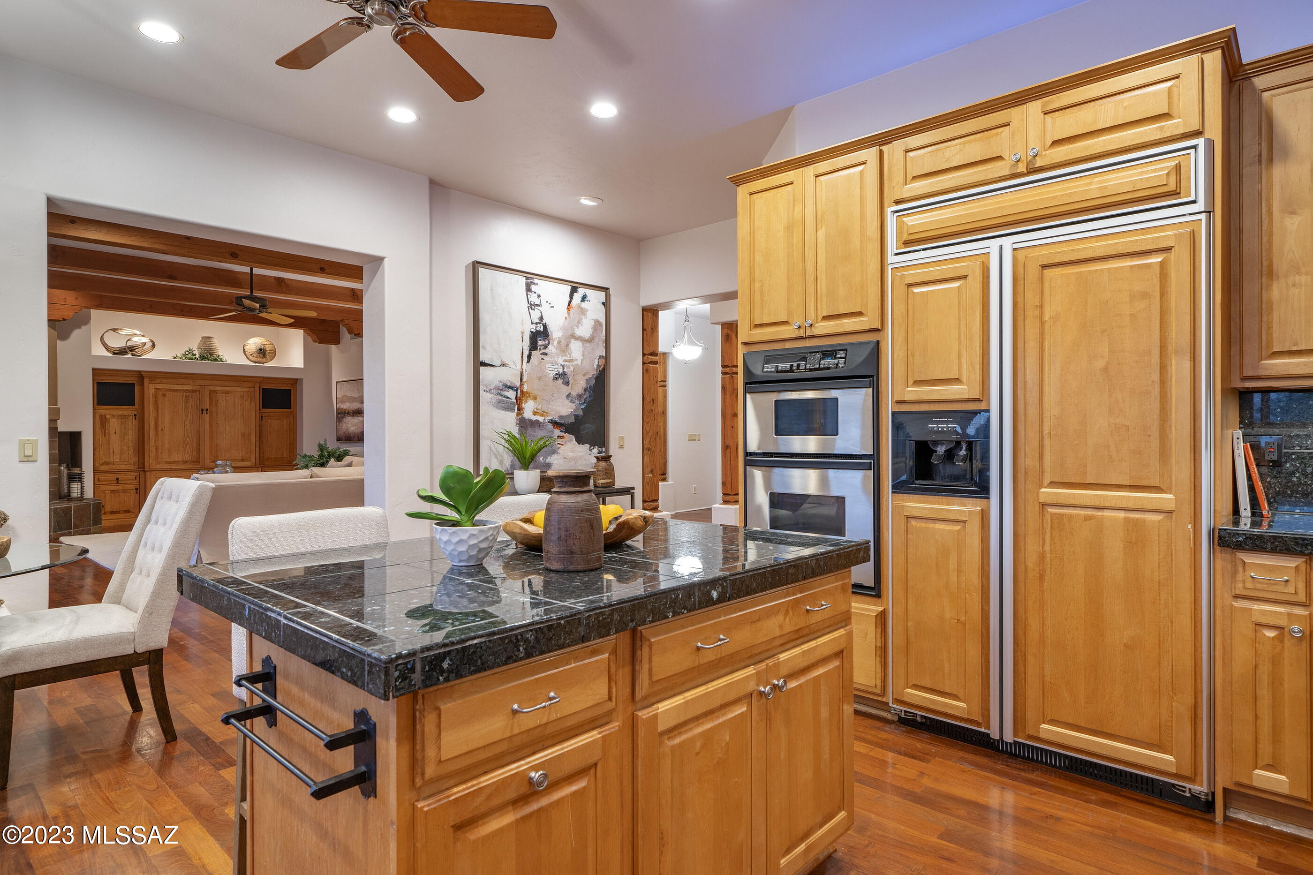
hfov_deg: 86.9
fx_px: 693
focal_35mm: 19
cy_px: 438
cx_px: 656
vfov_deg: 64.5
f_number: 9
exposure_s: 1.3
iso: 200
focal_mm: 19
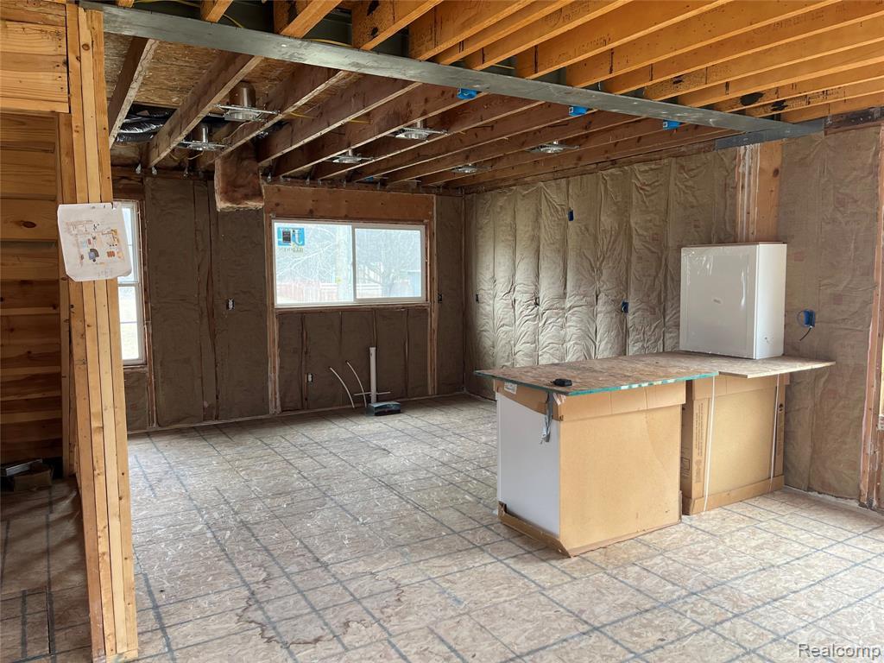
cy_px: 332
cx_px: 442
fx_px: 664
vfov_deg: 53.1
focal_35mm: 26
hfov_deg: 67.3
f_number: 1.6
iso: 125
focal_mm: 5.1
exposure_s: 1/121
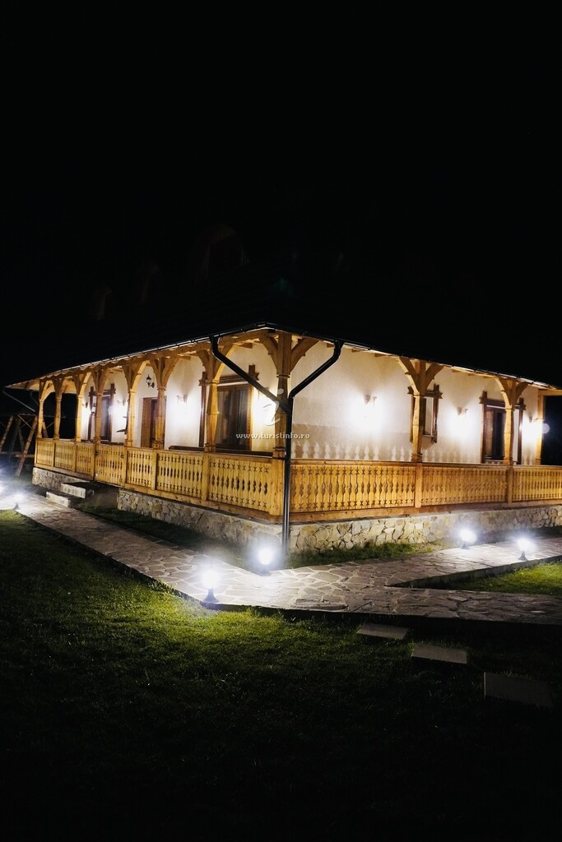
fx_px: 562
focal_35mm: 24
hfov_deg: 53.1
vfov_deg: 73.7
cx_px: 281
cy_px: 421
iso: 6400
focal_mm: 16
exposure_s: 1/60
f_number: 3.5
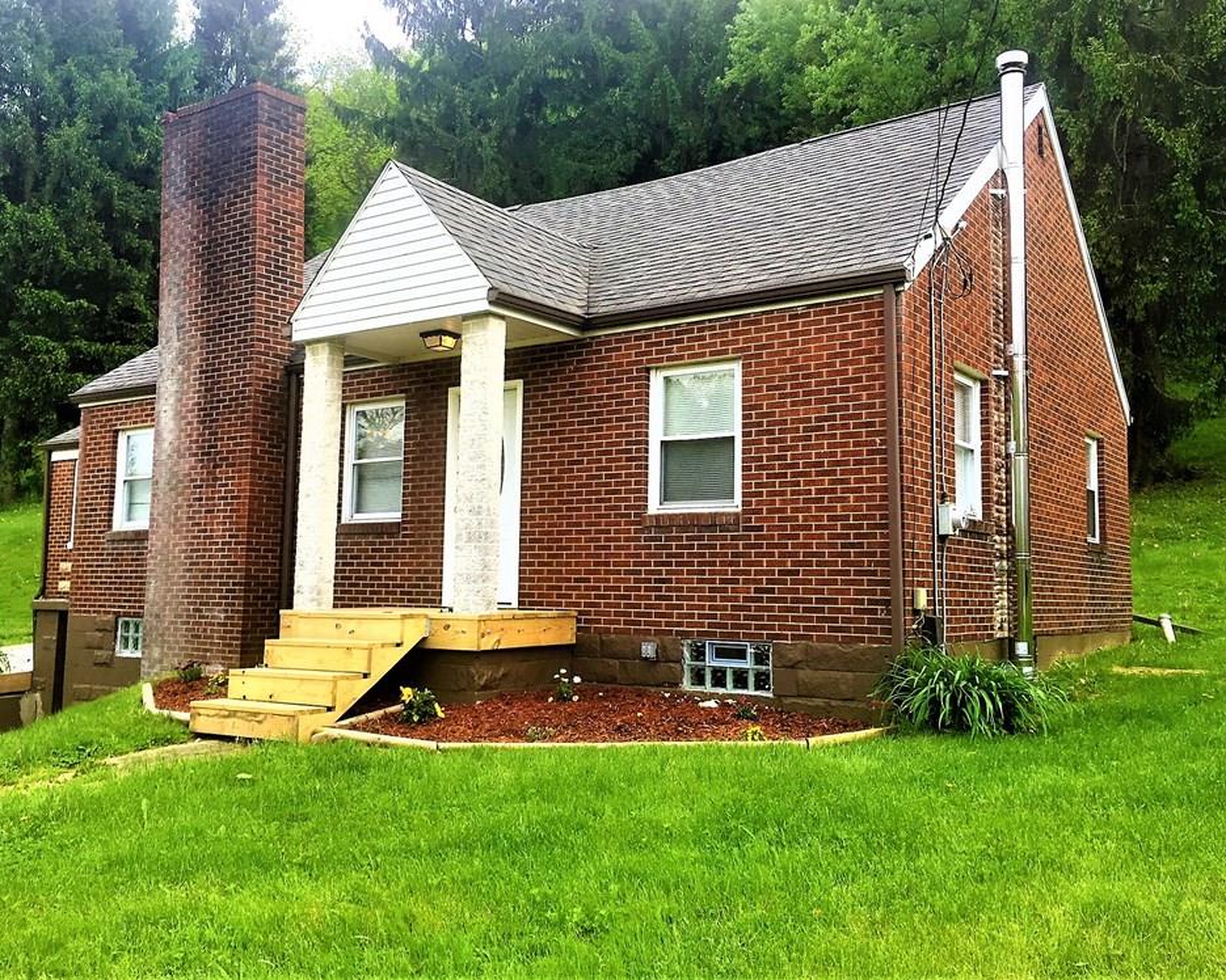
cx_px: 619
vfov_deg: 47.1
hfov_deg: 57.2
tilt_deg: +7.3
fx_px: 1125
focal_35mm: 31
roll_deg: +0.1
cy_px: 482
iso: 25
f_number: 2.2
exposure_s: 1/381
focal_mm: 4.15
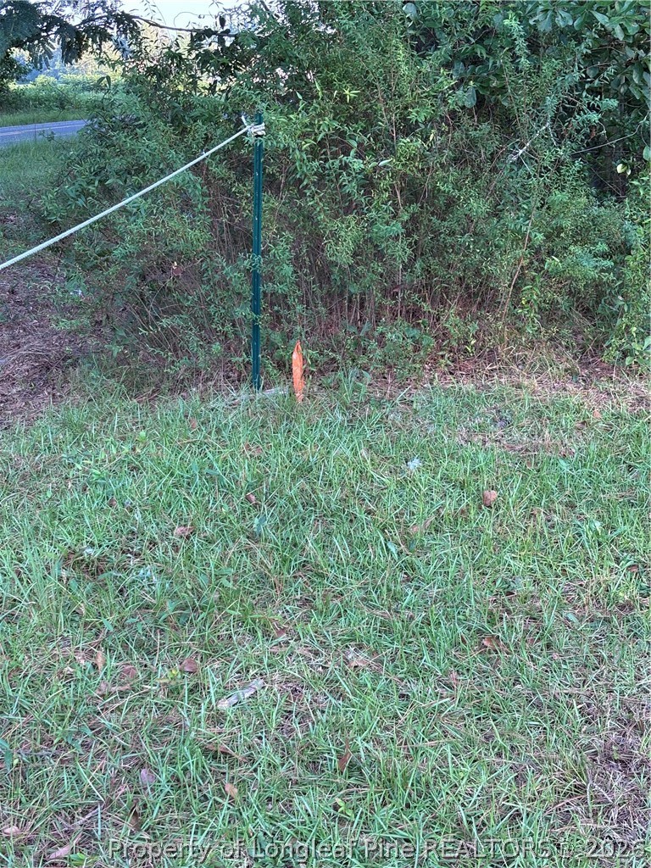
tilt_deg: -15.1
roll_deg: -0.4
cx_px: 326
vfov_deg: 36.8
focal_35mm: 52
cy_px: 434
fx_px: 1304
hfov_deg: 28.0
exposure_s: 1/121
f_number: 1.6
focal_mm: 5.96
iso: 50
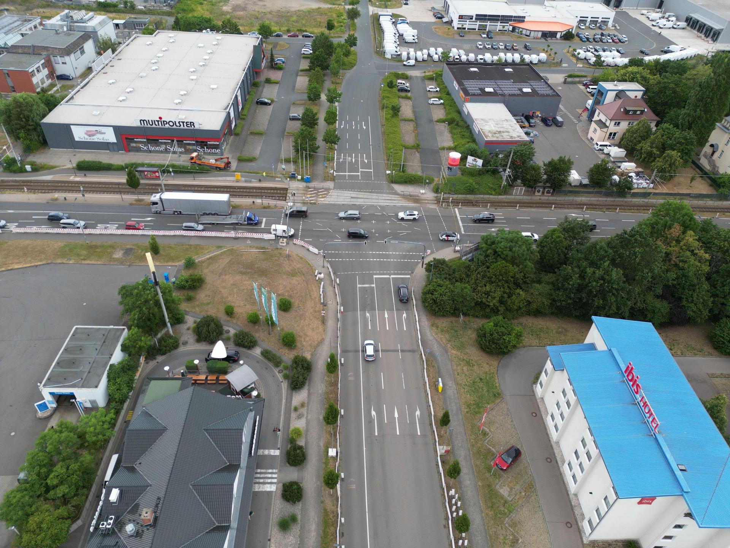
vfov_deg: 56.8
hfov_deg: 71.6
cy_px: 274
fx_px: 506
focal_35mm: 24
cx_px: 365
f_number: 1.7
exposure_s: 1/50
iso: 120
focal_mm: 6.72
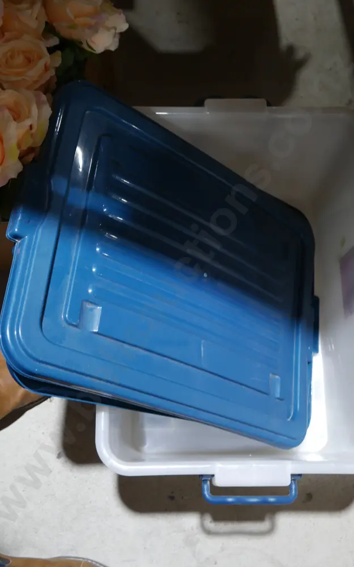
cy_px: 289
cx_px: 172
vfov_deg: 50.4
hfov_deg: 32.8
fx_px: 602
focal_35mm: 39
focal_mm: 18
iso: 640
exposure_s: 1/60
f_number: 4
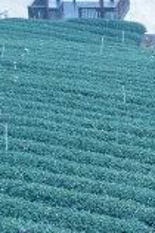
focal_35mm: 194
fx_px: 1256
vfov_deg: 10.6
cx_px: 201
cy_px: 184
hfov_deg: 7.0
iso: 125
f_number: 7.1
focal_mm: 50
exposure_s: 1/50
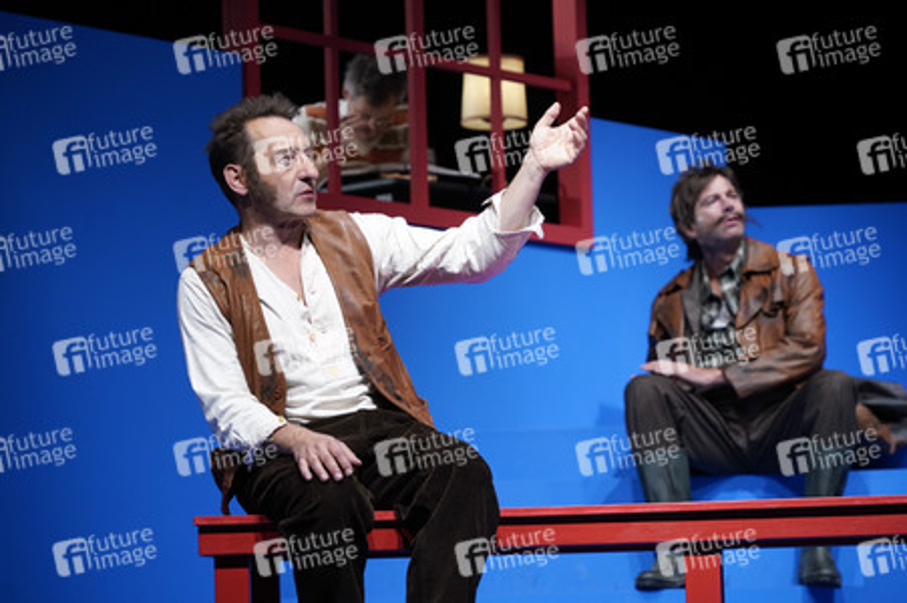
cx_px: 454
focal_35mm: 142
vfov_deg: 9.6
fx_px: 3575
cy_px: 302
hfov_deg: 14.5
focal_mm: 142
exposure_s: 1/400
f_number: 5.6
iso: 2000
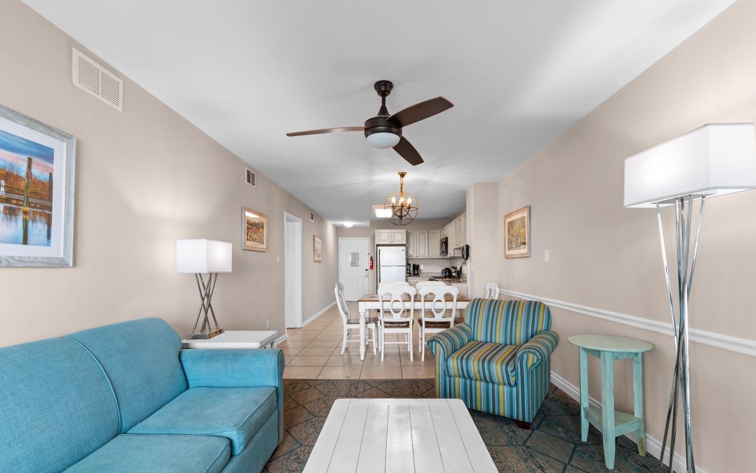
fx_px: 330
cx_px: 384
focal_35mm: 16
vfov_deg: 71.0
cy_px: 263
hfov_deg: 97.8
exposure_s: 1/5
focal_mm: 10
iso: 100
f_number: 4.5
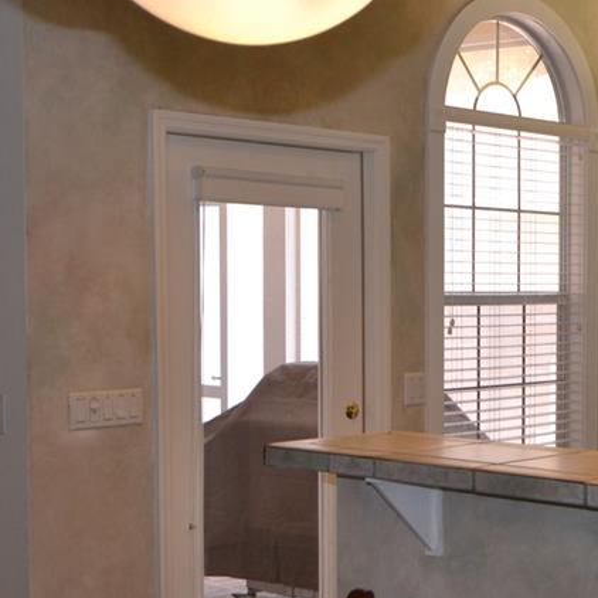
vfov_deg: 25.2
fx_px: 1329
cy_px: 393
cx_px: 646
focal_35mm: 68
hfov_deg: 23.9
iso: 640
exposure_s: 1/60
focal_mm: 22
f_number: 4
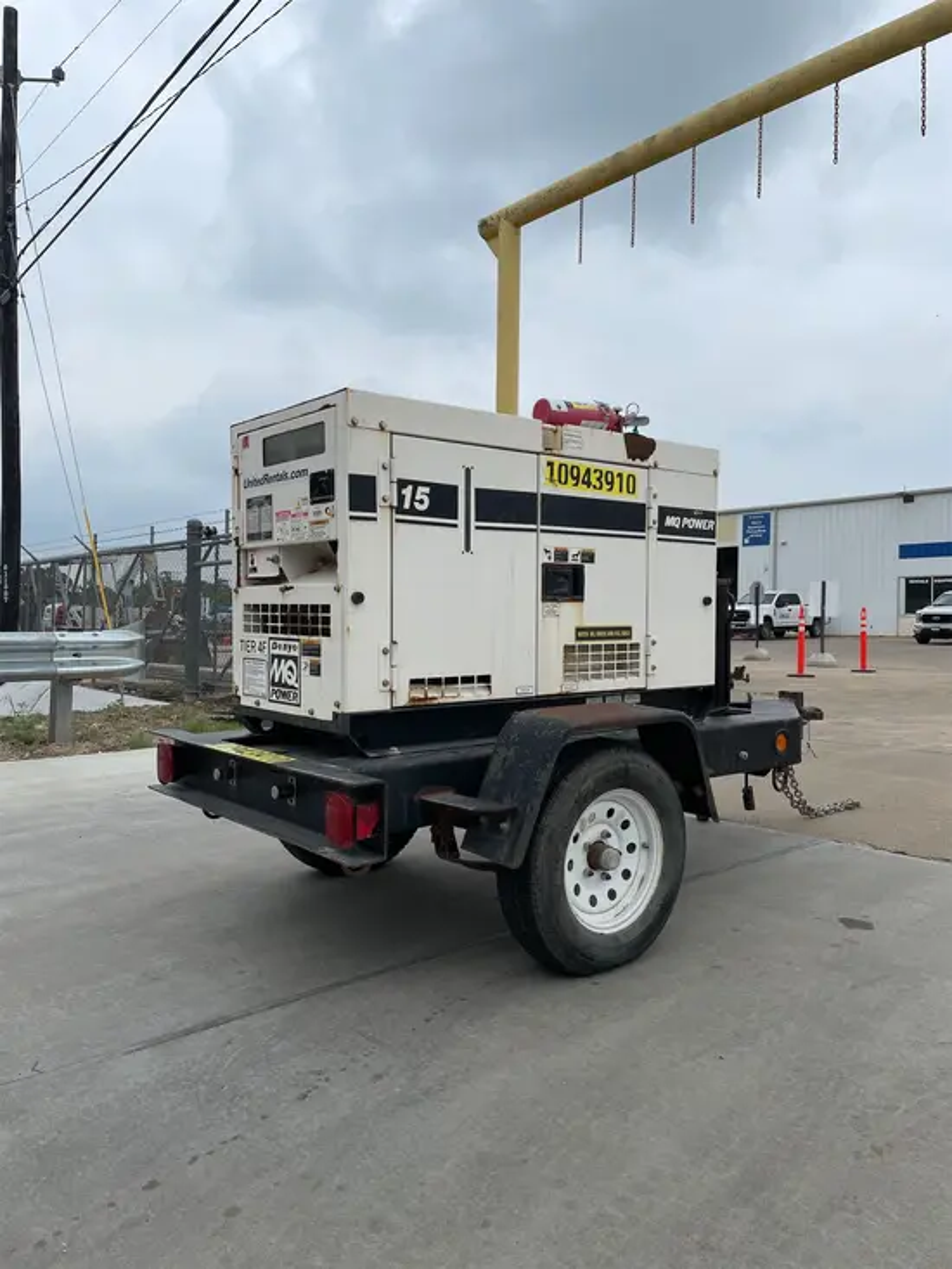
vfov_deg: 67.3
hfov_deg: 53.1
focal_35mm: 26
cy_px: 634
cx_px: 476
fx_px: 953
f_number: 1.6
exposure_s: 1/2882
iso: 32
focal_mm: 4.2
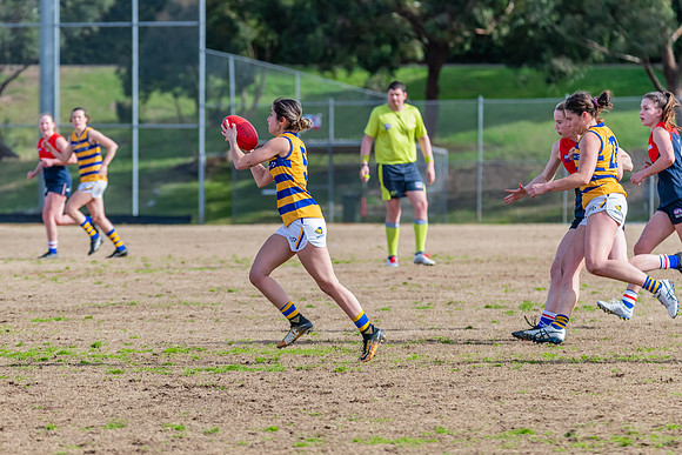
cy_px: 223
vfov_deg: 4.4
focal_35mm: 313
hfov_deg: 6.6
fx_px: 5923
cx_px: 284
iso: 800
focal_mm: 260
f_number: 7.1
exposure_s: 1/1600
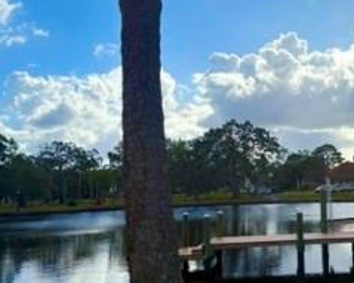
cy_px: 129
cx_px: 335
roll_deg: +2.9
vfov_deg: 29.7
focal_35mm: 51
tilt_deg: +5.8
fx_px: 534
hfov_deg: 34.1
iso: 40
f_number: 1.6
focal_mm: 5.96
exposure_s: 1/10101
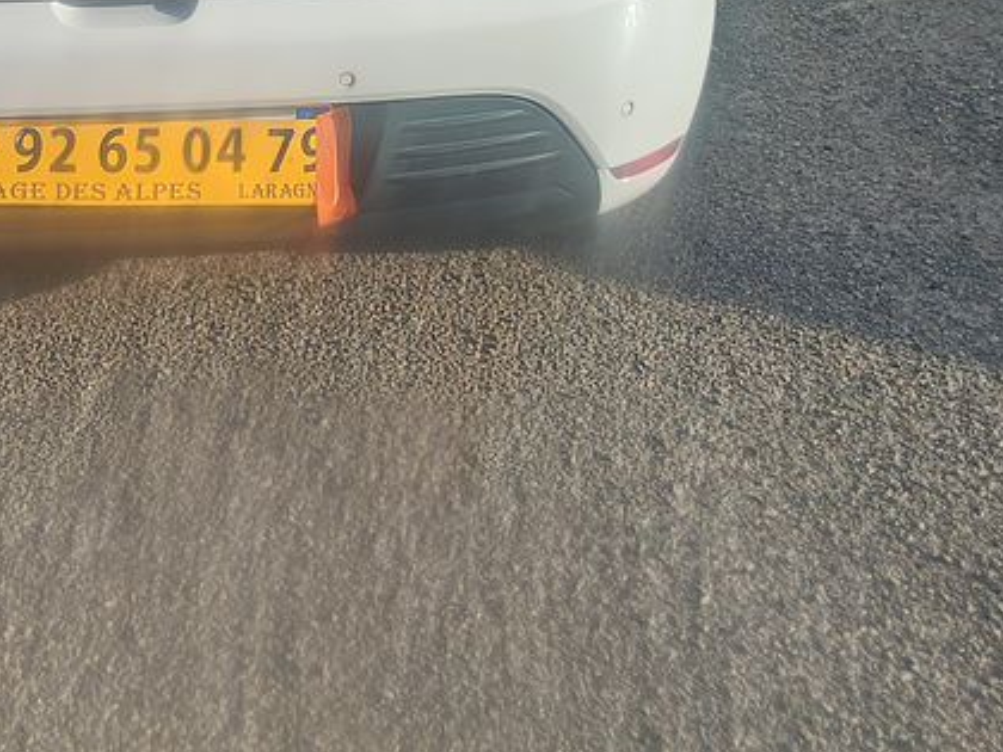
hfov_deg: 36.7
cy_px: -129
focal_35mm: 50
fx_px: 1449
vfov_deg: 26.2
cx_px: 186
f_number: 2
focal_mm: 1.82
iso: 50
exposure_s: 1/790
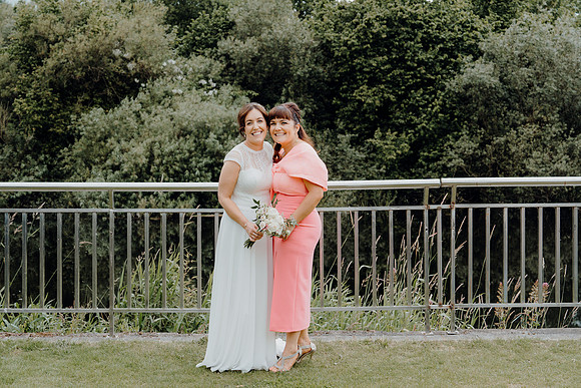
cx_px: 290
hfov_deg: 32.9
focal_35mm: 61
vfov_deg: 22.3
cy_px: 194
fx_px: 985
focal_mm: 61
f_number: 5.6
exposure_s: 1/250
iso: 320
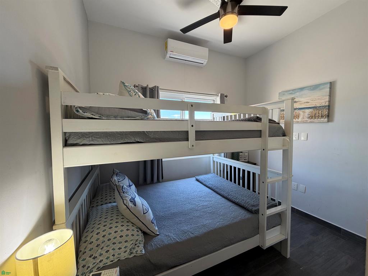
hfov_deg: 102.1
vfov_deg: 85.7
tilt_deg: -2.8
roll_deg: +1.0
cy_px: 138
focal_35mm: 14
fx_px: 149
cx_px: 184
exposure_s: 1/120
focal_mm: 2.22
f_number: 2.2
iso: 125
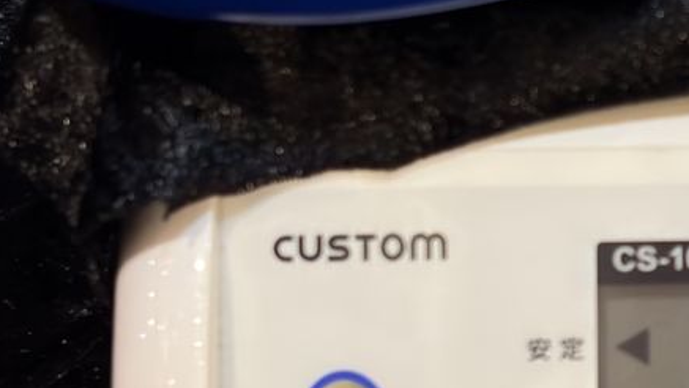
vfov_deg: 7.3
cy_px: 95
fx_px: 3033
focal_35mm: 166
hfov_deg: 12.6
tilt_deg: -47.9
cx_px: 878
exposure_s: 1/60
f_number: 1.6
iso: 64
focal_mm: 5.96
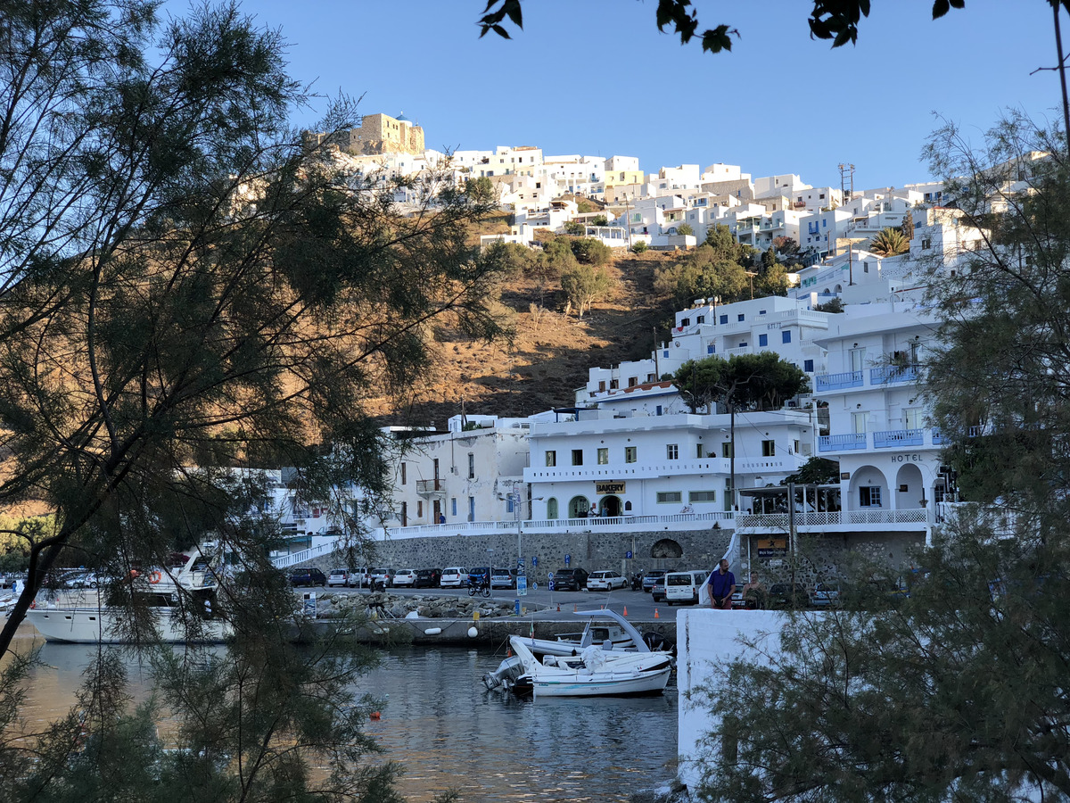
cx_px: 535
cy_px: 402
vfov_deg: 28.0
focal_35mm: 52
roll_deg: +2.3
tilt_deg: +6.3
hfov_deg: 36.8
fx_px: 1607
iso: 16
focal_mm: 6
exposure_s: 1/298
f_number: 2.4
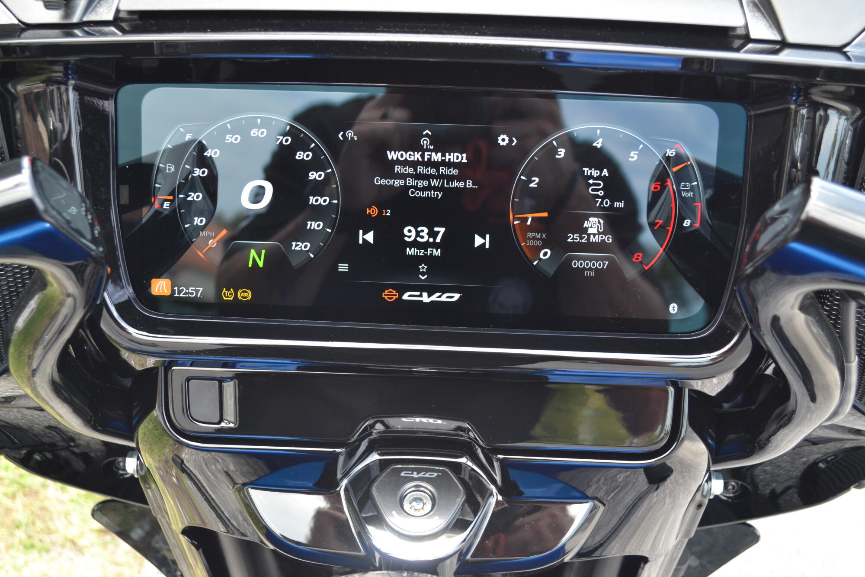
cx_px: 432
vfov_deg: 30.8
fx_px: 1045
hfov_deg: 45.0
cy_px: 288
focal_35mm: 44
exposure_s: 1/125
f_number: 5.6
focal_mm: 29
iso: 400
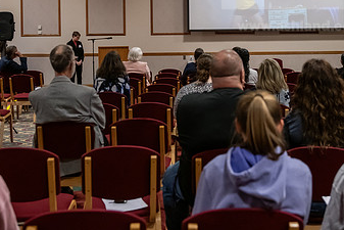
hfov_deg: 32.3
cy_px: 48
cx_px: 191
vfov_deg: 21.7
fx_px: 593
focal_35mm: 62
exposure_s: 1/200
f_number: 3.2
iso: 2500
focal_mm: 36
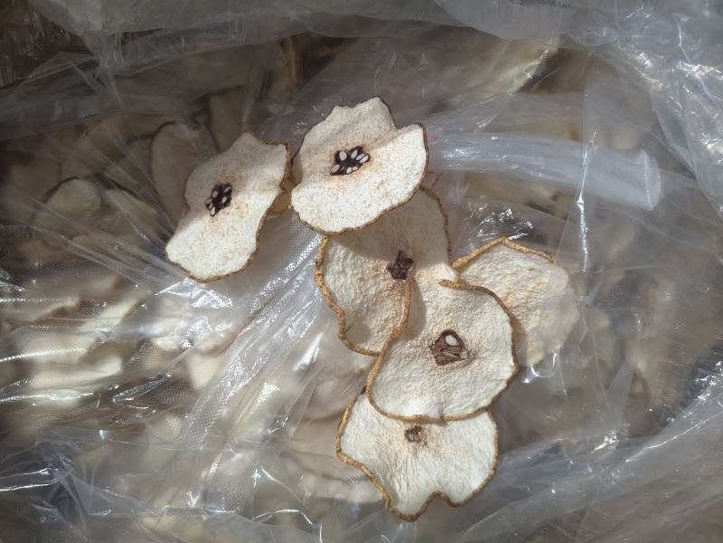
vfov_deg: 53.1
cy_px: 272
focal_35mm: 26
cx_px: 362
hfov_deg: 67.3
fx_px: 543
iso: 1250
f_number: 1.8
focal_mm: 4.84
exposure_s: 1/50.1
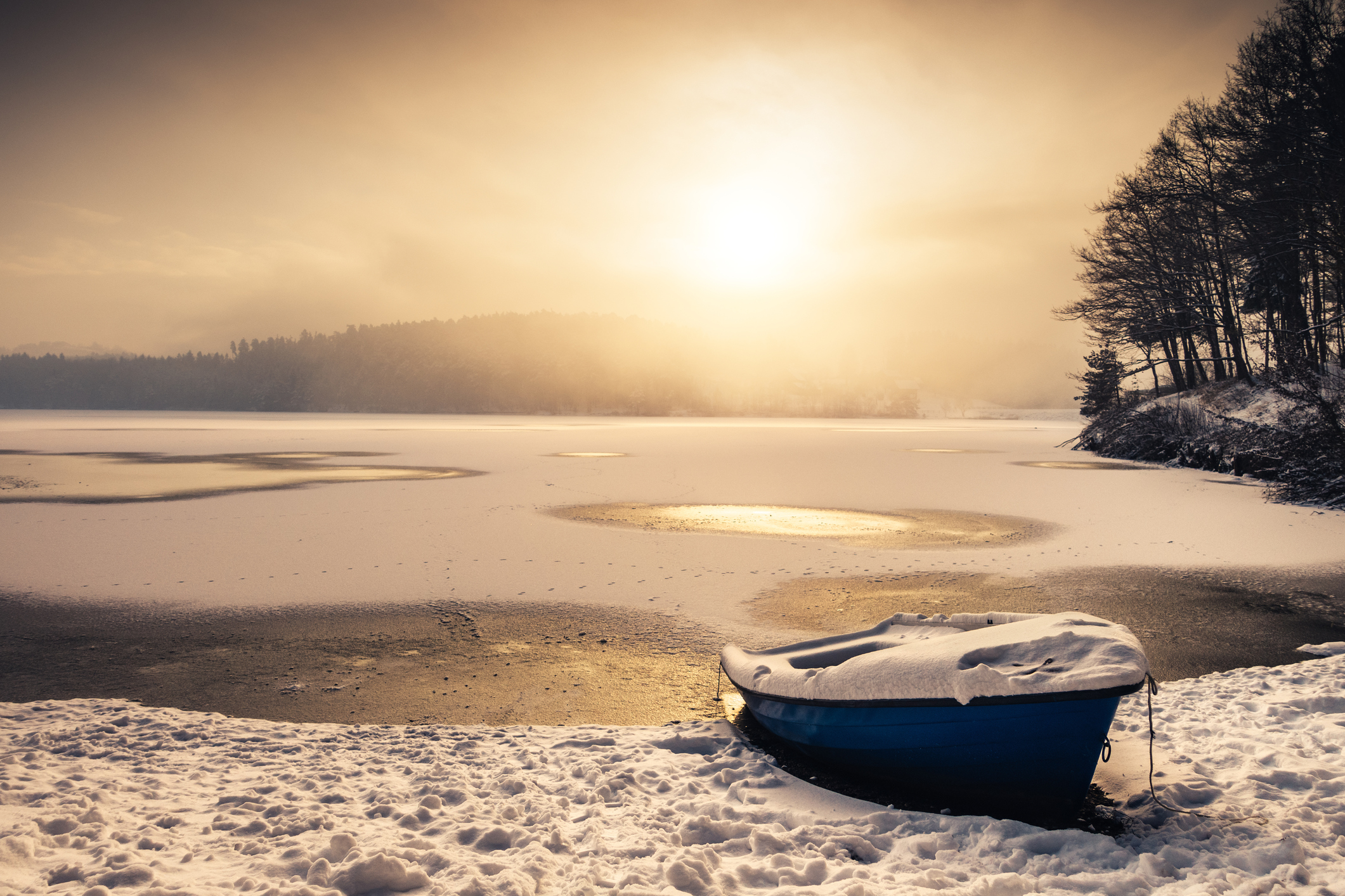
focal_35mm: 24
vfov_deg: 53.1
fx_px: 897
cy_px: 448
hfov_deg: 73.7
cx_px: 672
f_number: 3.2
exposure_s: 1/250
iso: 125
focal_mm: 8.8
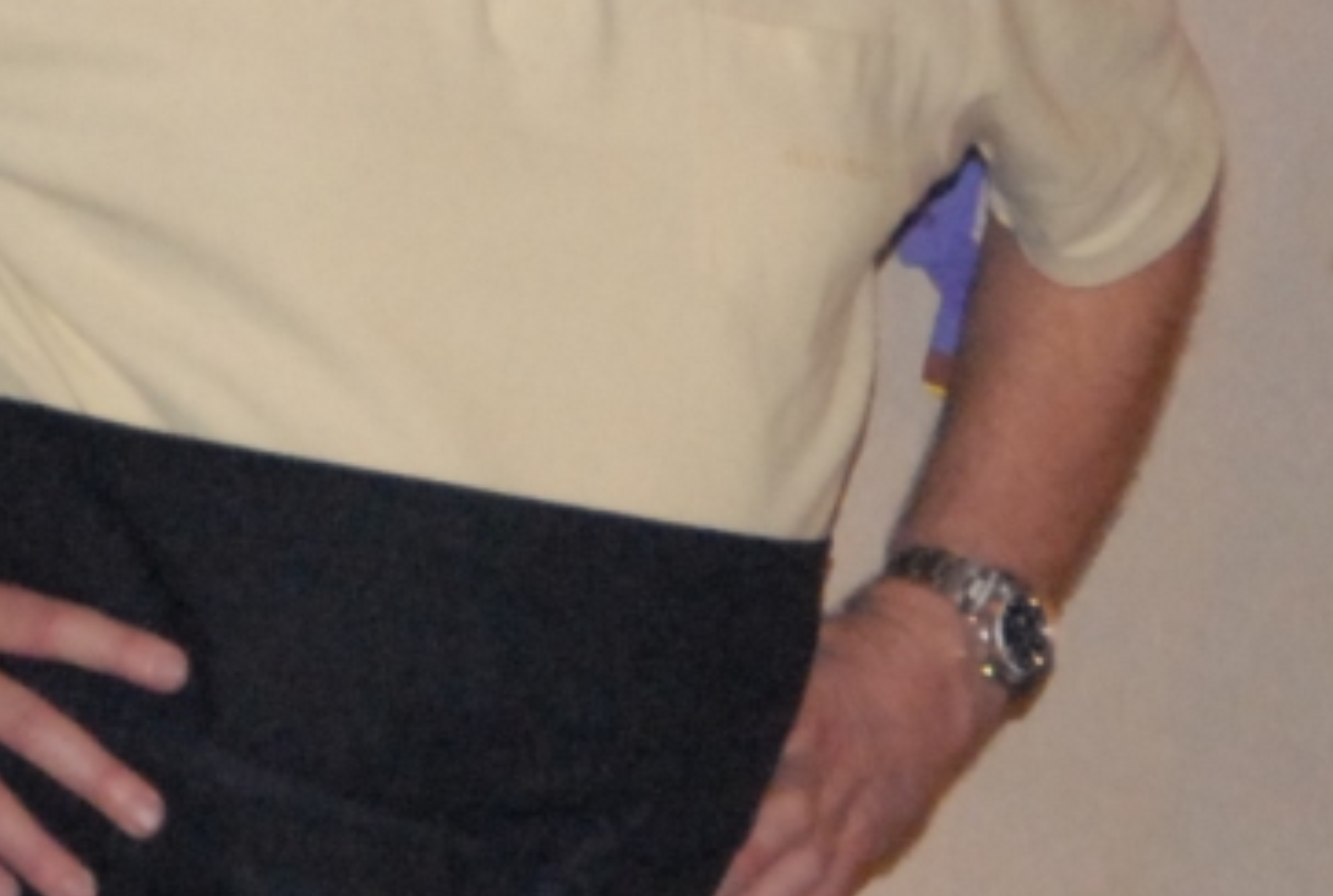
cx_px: -1252
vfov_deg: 2.1
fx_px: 24684
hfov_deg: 3.1
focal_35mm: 665
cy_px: -70
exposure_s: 1/60
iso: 1400
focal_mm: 90
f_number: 5.3
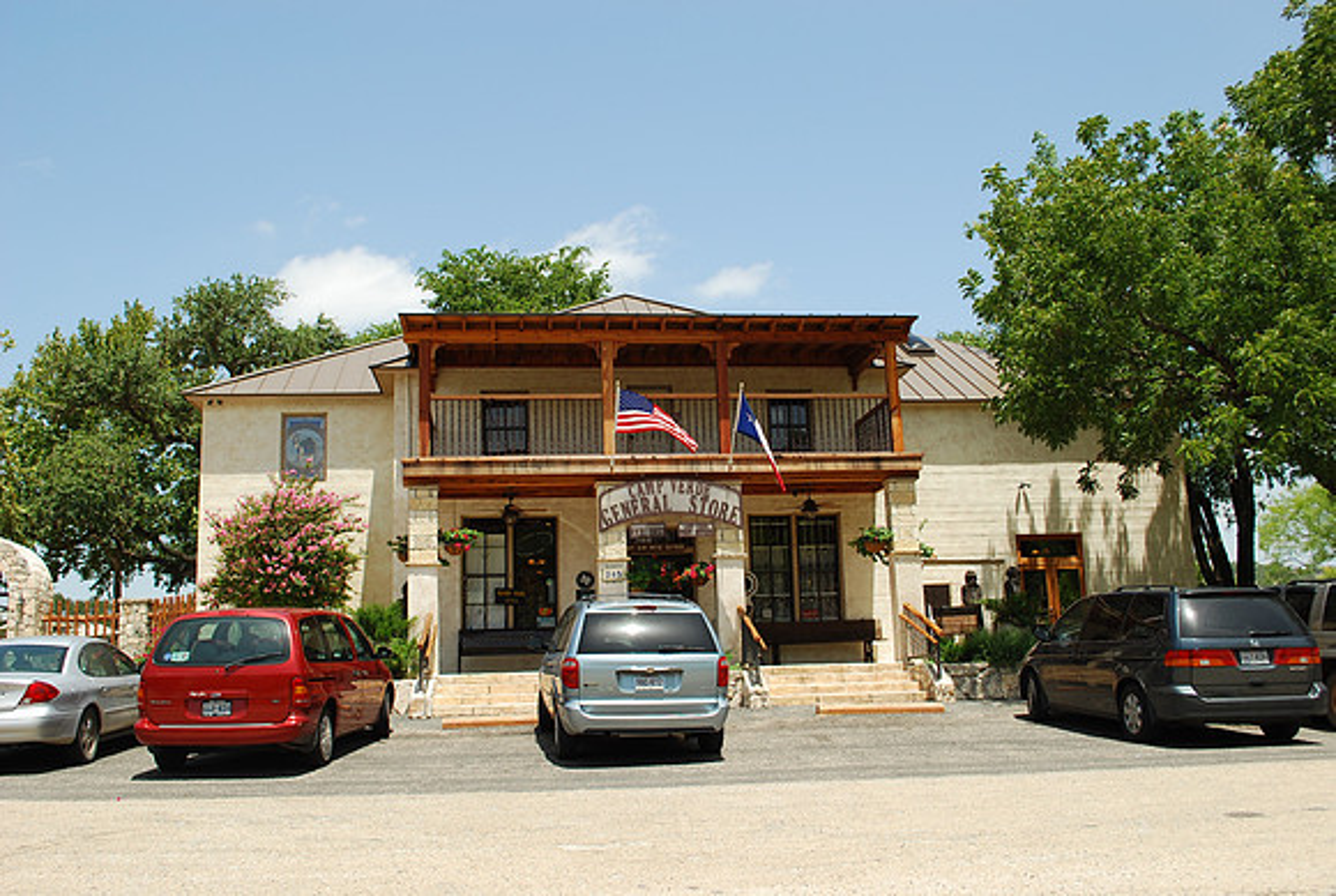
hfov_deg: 57.1
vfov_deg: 40.1
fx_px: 1227
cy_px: 448
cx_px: 668
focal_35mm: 33
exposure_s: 1/250
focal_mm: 22
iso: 100
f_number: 7.1
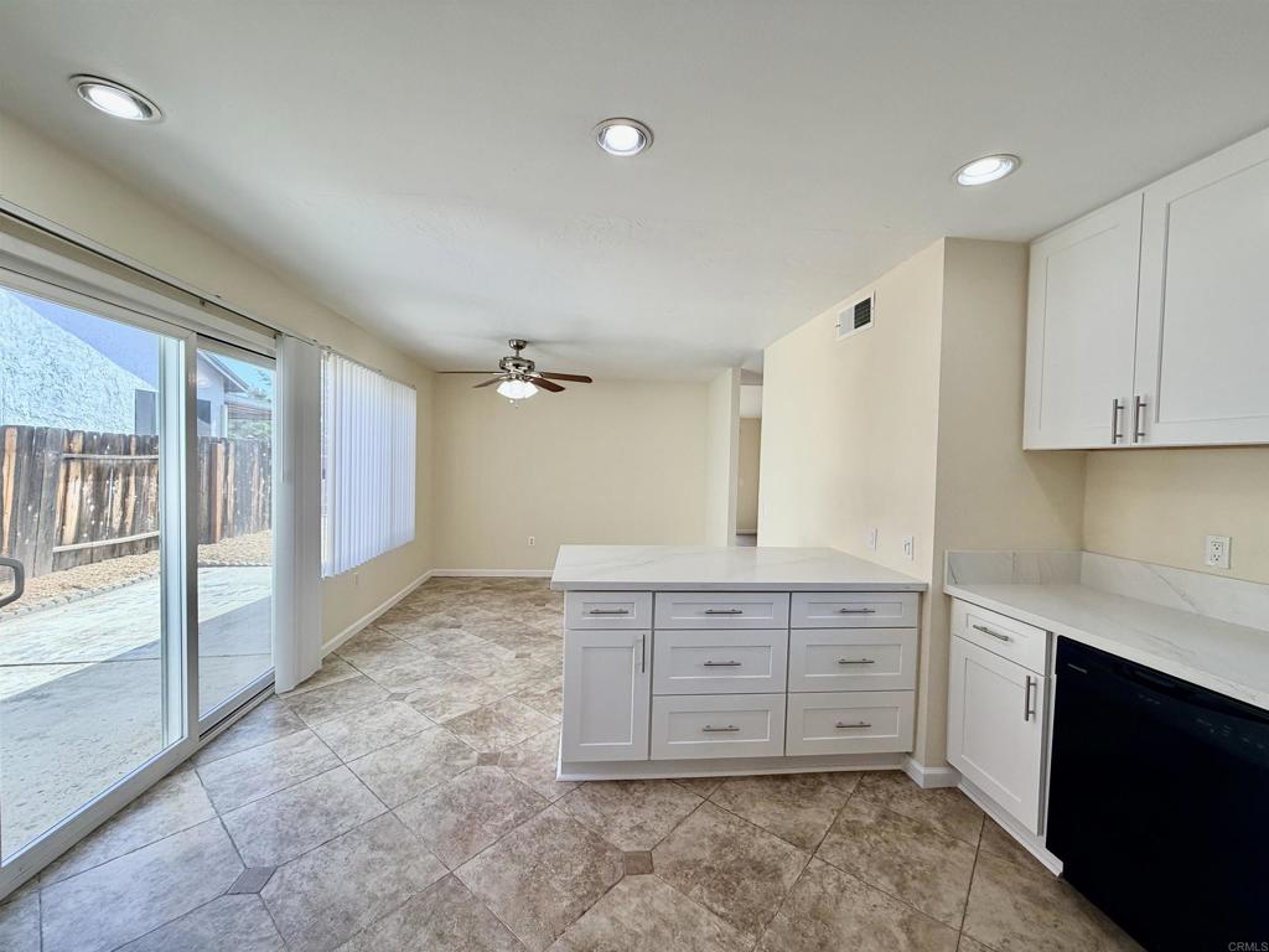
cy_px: 476
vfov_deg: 85.7
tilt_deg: -1.2
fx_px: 513
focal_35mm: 14
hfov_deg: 102.1
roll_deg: -1.0
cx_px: 634
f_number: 2.2
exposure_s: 1/171
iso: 50
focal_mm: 2.22
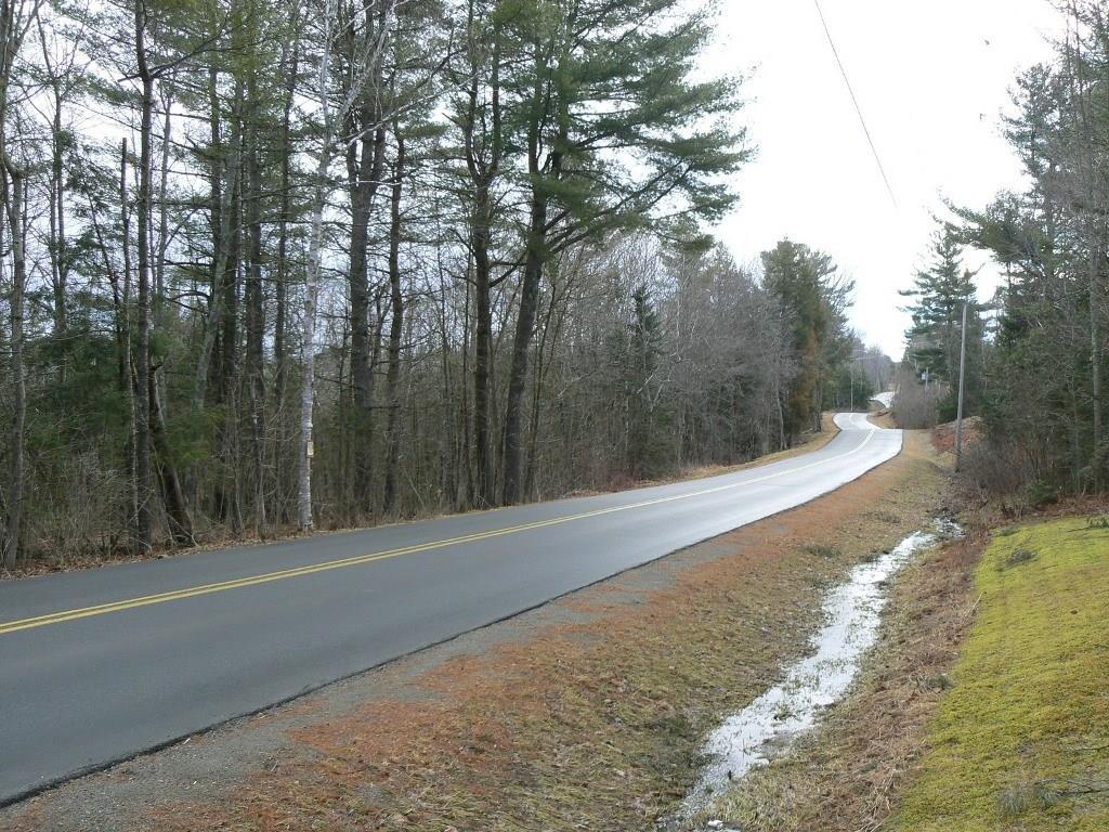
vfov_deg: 39.7
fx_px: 1153
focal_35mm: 36
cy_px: 416
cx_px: 554
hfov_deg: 51.4
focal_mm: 6
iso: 80
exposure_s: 1/125
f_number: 5
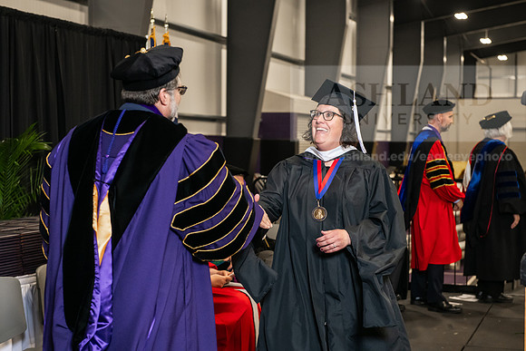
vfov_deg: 19.5
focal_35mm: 70
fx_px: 1023
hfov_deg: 28.8
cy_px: 176
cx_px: 263
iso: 2500
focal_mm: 70
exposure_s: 1/200
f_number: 5
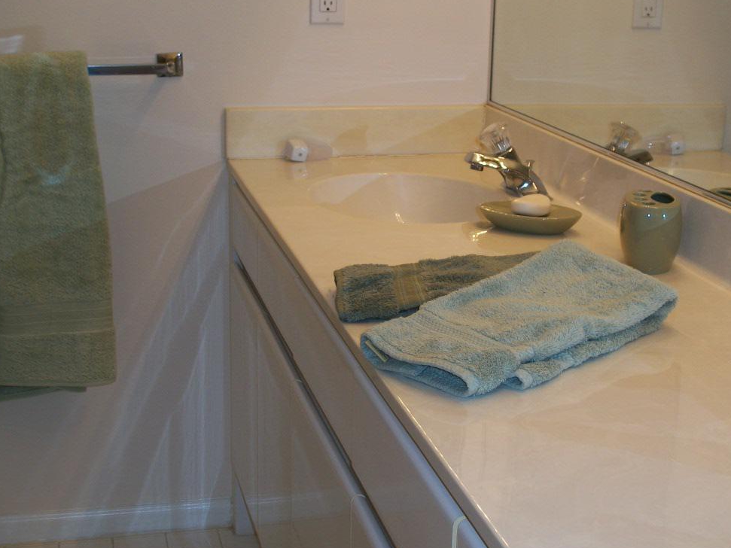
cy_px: 269
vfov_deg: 25.2
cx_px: 391
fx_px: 1225
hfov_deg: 33.2
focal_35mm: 58
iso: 80
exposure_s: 1/40
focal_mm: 7.8
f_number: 3.5
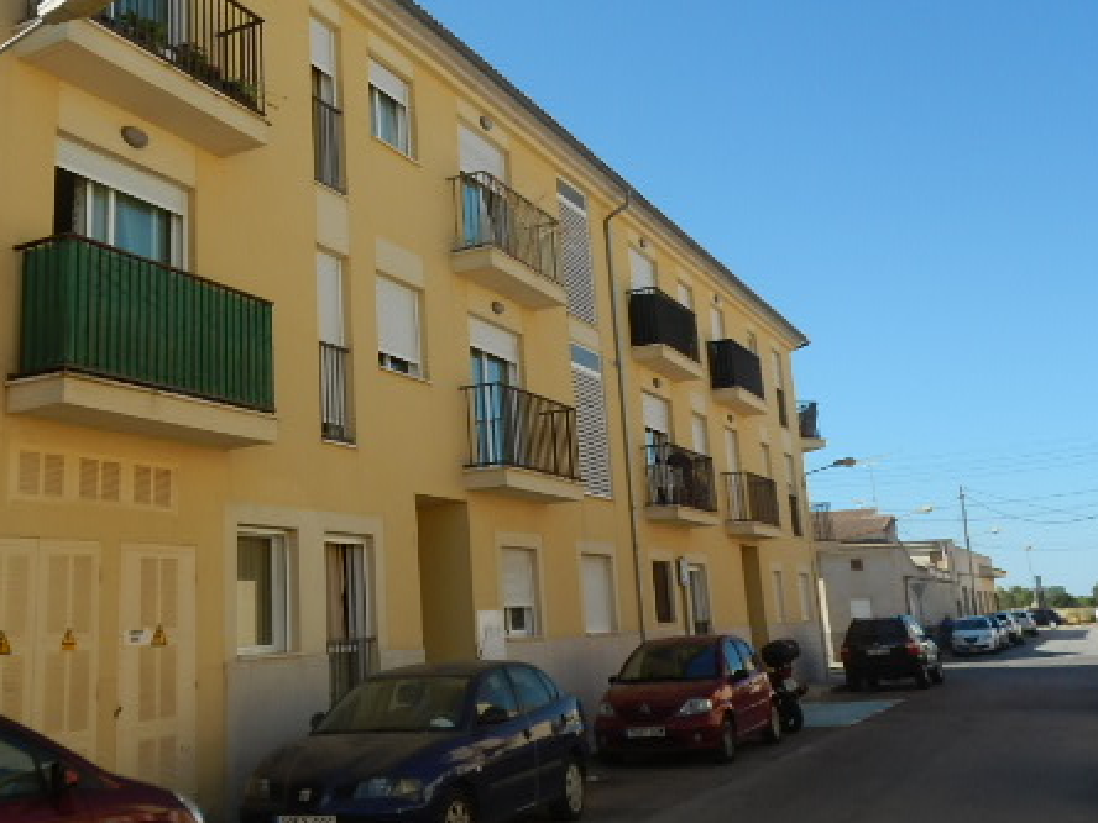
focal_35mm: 36
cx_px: 415
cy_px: 314
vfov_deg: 39.4
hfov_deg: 50.9
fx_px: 1142
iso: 125
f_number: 3.2
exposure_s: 1/1250
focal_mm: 4.5
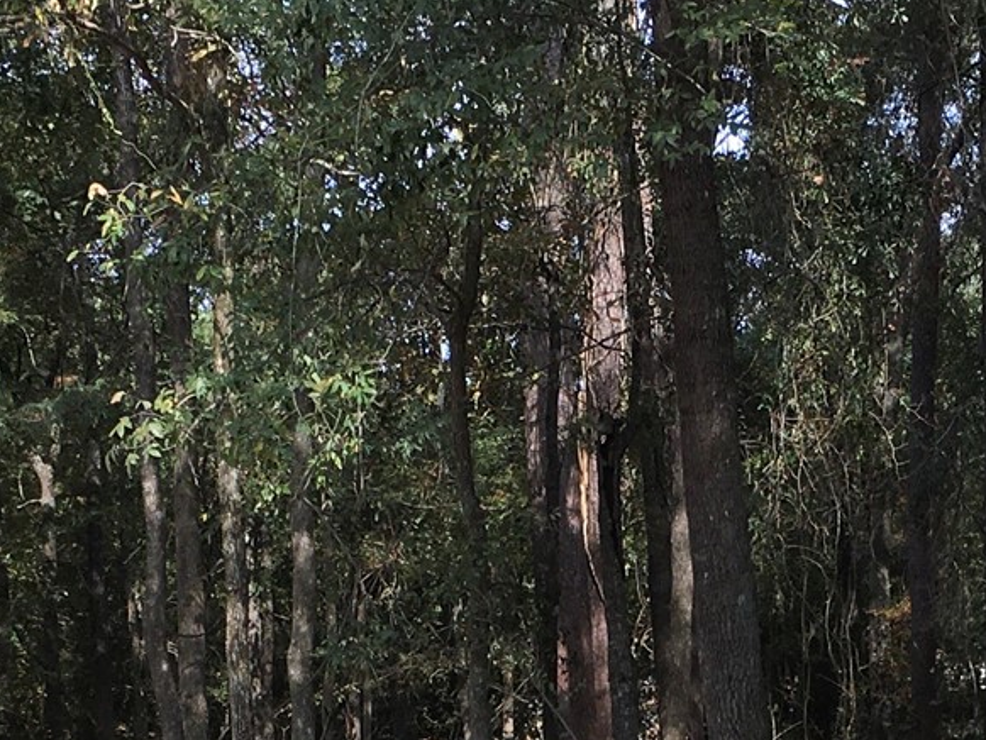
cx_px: 667
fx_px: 2907
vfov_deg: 13.9
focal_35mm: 102
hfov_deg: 19.2
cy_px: 1001
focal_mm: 4.15
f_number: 2.2
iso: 25
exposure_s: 1/447
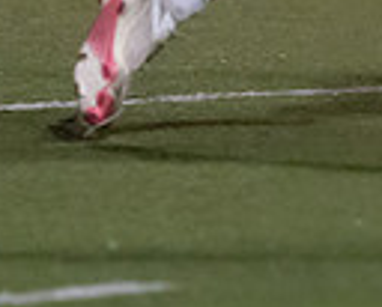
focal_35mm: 1392
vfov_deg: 1.1
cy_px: -196
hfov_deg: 1.4
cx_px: 1050
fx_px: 15774
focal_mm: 135
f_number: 1.8
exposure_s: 1/1000
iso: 1600
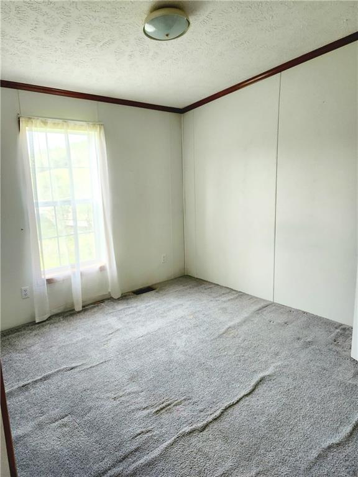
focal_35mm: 23
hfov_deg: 58.9
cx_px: 179
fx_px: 317
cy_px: 238
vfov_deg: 73.9
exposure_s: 1/182
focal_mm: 5.4
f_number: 1.8
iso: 200
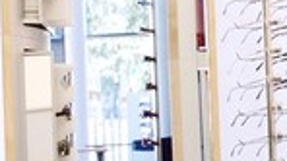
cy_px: 96
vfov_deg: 6.6
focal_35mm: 184
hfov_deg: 11.3
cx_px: 396
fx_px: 1399
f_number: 4
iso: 400
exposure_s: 1/160
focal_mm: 17
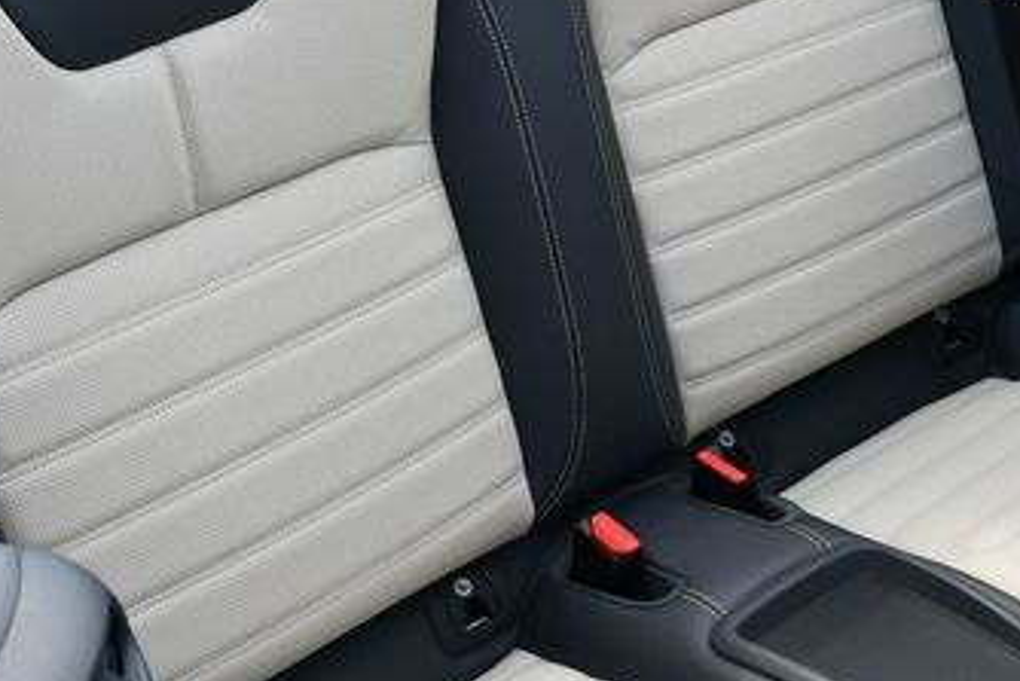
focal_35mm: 69
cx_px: 541
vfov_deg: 19.3
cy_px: 49
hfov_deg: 29.2
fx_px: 1956
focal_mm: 18
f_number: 5.6
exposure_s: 1/250
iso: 200
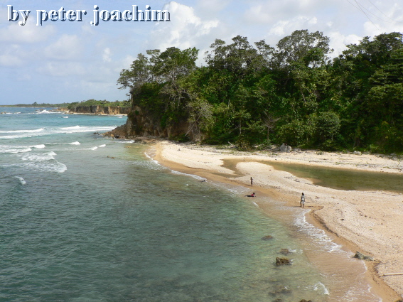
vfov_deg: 40.7
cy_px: 151
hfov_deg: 52.6
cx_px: 202
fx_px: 407
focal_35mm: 35
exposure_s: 1/400
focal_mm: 6
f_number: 5
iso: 64
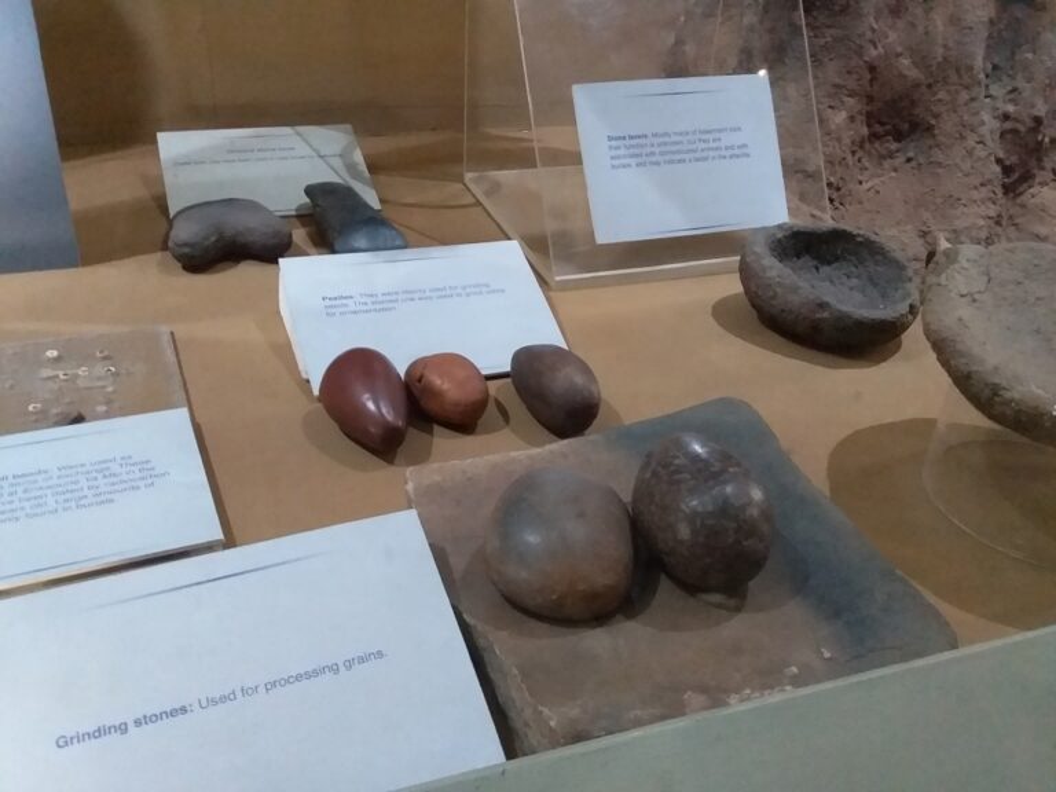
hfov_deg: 58.4
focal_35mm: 31
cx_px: 528
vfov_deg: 45.4
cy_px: 396
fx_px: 946
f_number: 2.2
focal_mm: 3.3
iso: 320
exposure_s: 1/20
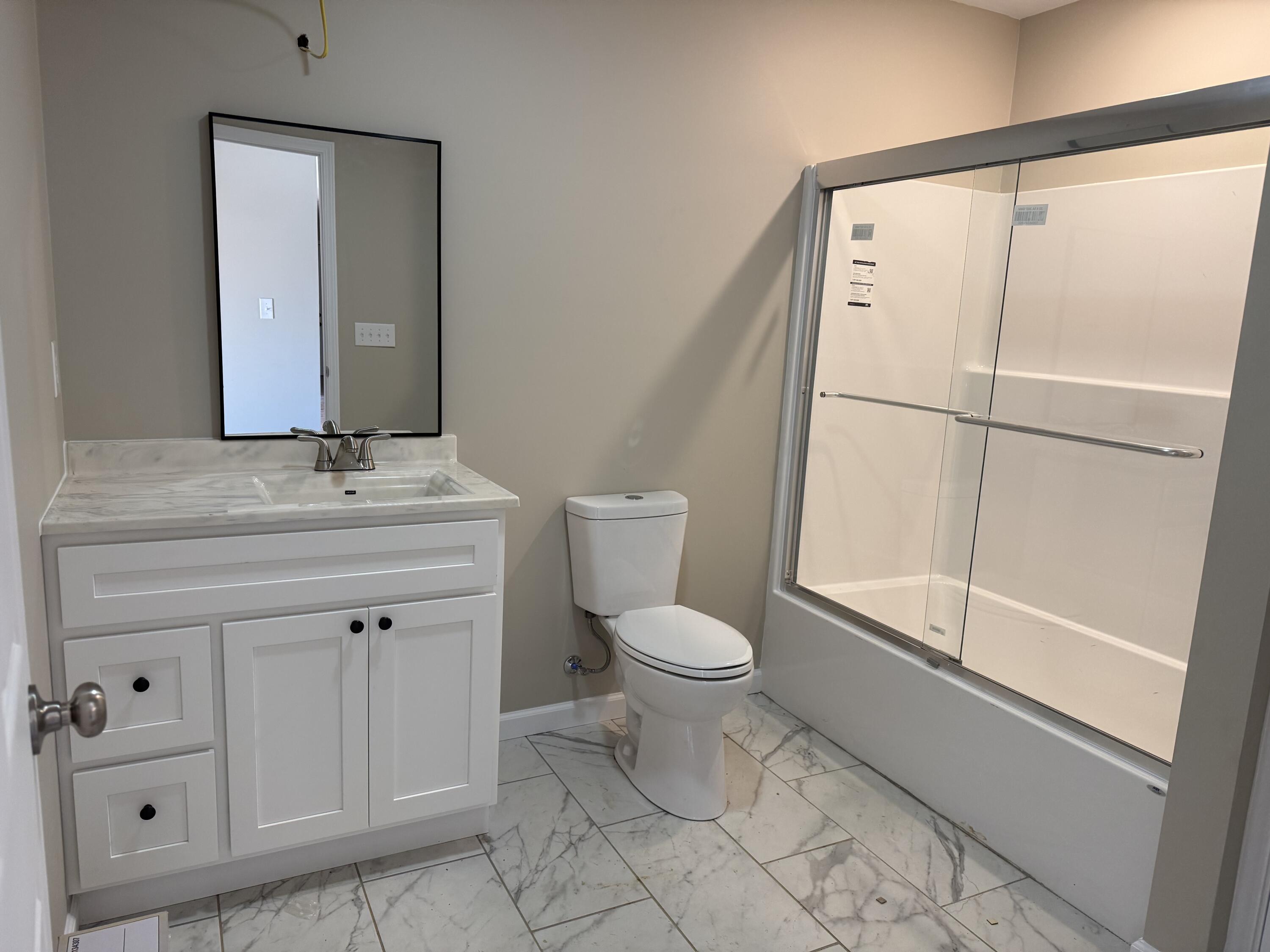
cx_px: 635
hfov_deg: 71.6
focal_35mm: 24
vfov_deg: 56.8
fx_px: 881
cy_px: 476
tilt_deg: -10.4
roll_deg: -2.9
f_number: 1.78
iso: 200
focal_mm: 6.76
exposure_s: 1/120
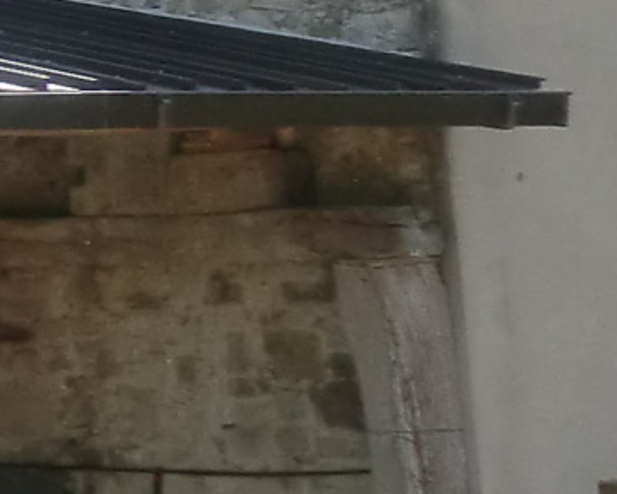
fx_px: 3032
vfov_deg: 9.2
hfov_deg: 8.6
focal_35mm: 166
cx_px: -1513
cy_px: -67
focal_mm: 4.3
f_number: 3.2
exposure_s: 1/500
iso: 64
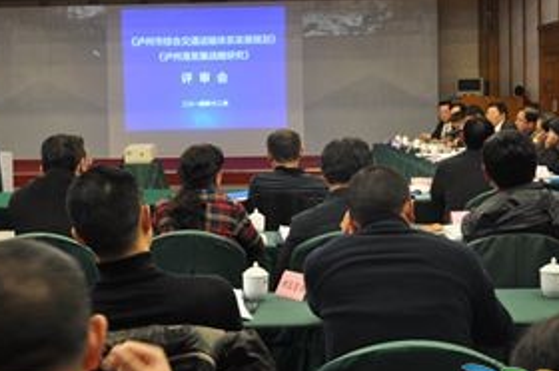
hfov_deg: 33.8
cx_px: 216
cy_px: 122
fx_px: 915
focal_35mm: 59
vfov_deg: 22.8
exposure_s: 1/15
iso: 500
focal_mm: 22
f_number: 3.8
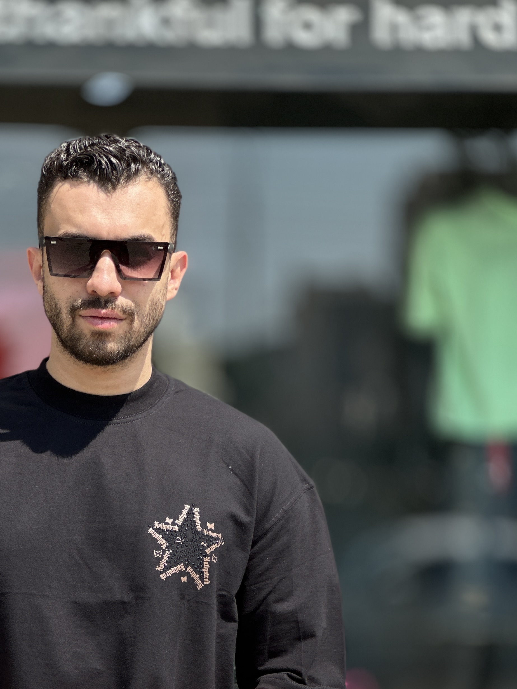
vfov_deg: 15.5
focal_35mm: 126
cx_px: 110
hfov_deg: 11.7
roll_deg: -0.3
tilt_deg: -0.2
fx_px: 2509
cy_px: 552
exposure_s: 1/381
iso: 32
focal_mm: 9
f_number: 2.8
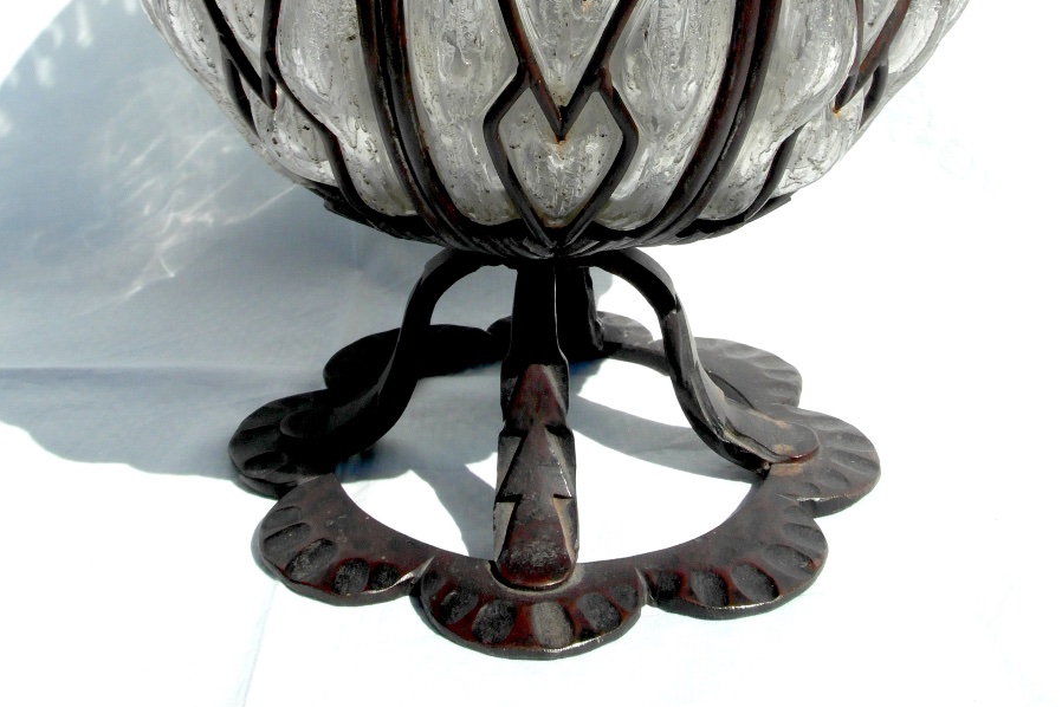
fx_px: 1681
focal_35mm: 57
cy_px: 19
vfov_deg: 22.9
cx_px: 531
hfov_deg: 35.1
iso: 80
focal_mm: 6.8
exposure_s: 1/500
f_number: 5.8
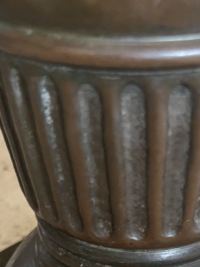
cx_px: 135
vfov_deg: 24.1
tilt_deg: -43.8
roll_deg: +1.7
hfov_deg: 19.6
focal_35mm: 75
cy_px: 301
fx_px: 578
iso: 500
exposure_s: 1/42
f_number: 1.6
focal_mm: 5.1
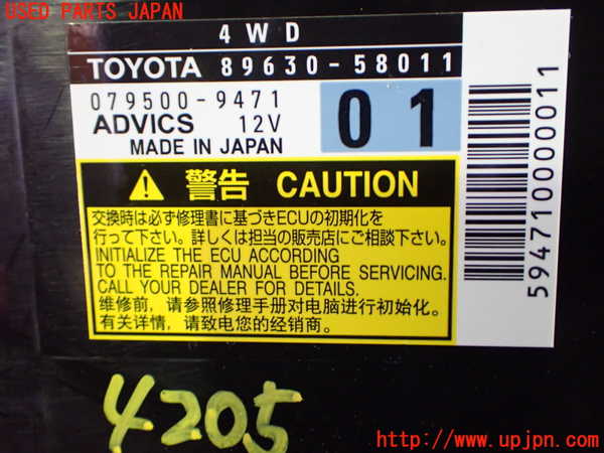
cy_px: 226
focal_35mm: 38
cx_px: 302
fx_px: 663
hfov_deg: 49.0
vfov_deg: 37.7
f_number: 2.7
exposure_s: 1/40
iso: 1000
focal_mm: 6.83
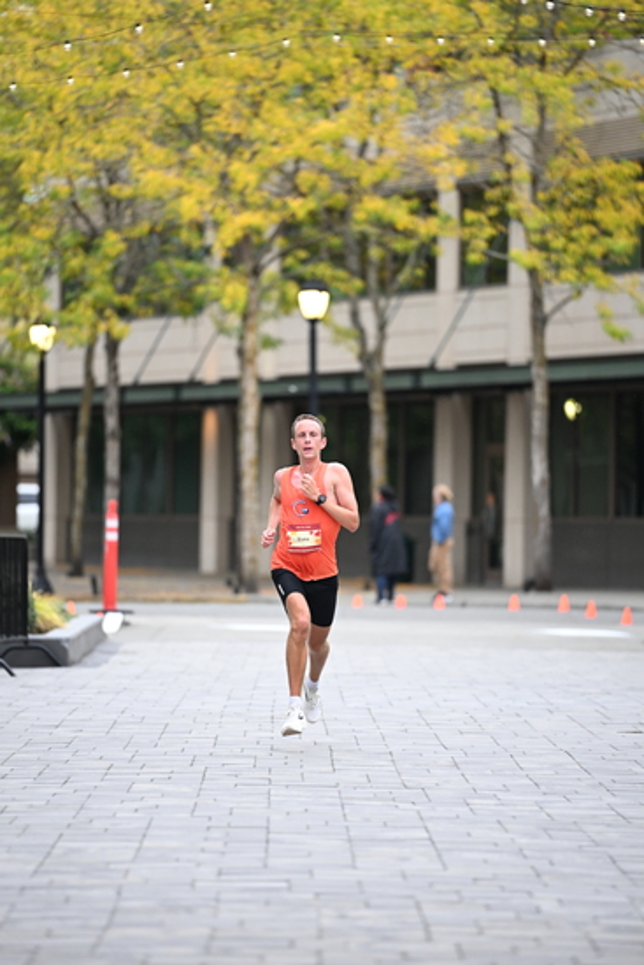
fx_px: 5363
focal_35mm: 200
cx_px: 322
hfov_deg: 6.9
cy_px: 482
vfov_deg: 10.3
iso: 1600
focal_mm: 200
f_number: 2.8
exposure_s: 1/640
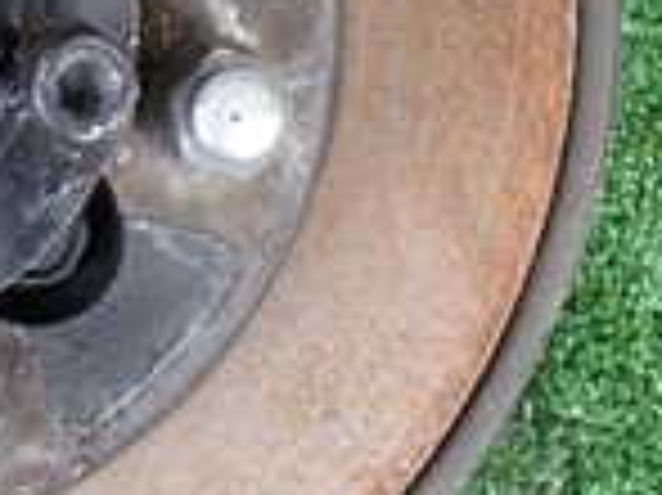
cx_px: -261
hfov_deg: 12.9
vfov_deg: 10.0
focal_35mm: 147
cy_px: 18
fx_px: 2809
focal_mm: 6.37
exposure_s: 1/80
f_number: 2.5
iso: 200
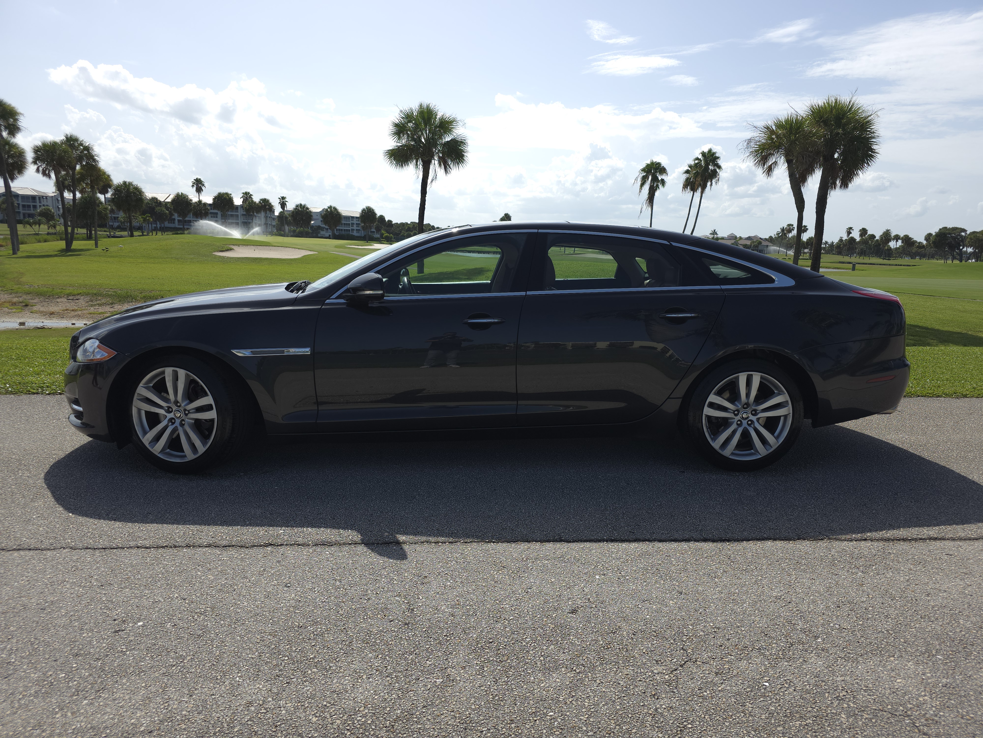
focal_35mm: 23
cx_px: 492
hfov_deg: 73.9
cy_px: 369
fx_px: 653
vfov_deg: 58.9
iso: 12
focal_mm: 6.3
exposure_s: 1/624
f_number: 1.7
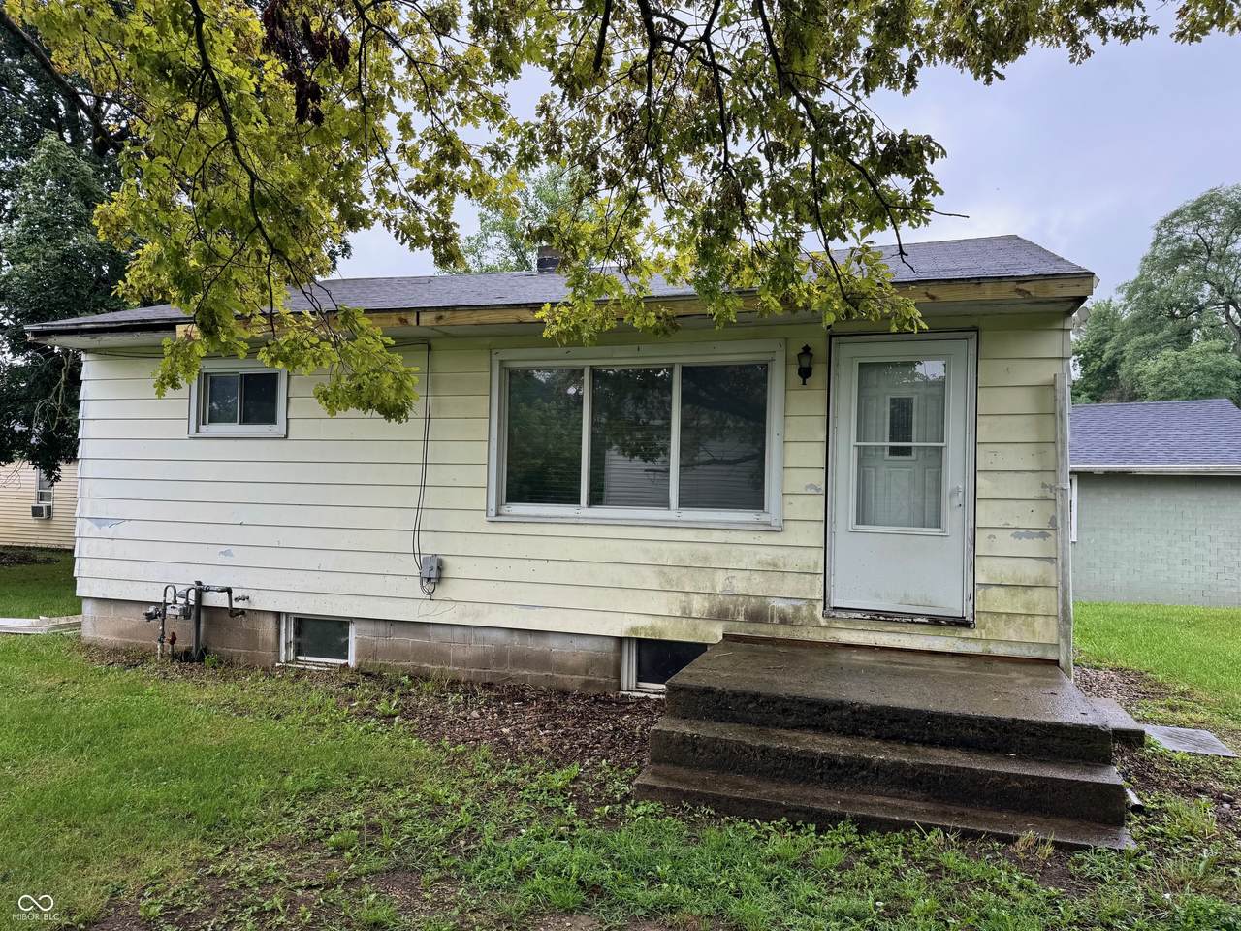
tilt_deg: +1.1
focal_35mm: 24
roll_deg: -1.5
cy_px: 466
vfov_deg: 56.8
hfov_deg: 71.6
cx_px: 620
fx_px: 860
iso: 80
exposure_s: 1/430
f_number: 1.78
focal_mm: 6.76
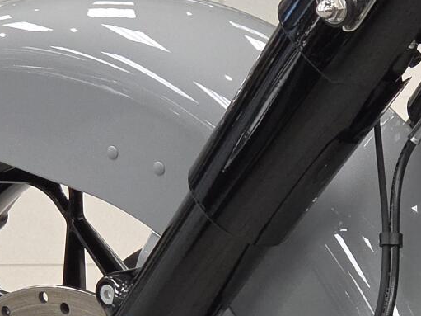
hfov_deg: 7.3
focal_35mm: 270
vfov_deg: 5.5
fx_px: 3283
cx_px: 272
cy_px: 401
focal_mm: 7
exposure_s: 1/120
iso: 320
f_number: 2.4
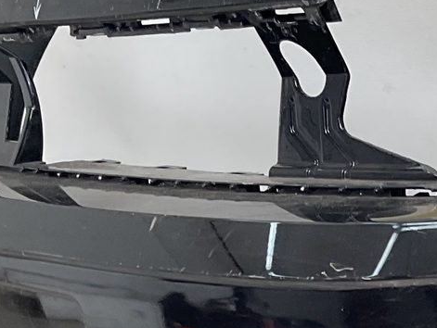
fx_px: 1567
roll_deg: +2.4
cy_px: 473
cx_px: 663
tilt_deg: -21.6
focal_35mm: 124
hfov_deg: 14.7
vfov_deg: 11.5
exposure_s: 1/295
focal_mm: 3
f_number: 1.8
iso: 16
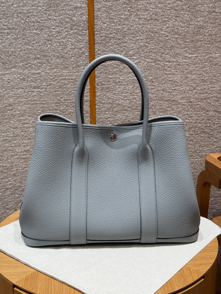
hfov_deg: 30.3
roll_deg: -0.9
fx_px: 409
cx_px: 110
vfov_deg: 39.7
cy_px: 147
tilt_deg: -16.7
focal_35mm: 48
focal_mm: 6.76
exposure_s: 1/50
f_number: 1.78
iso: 50
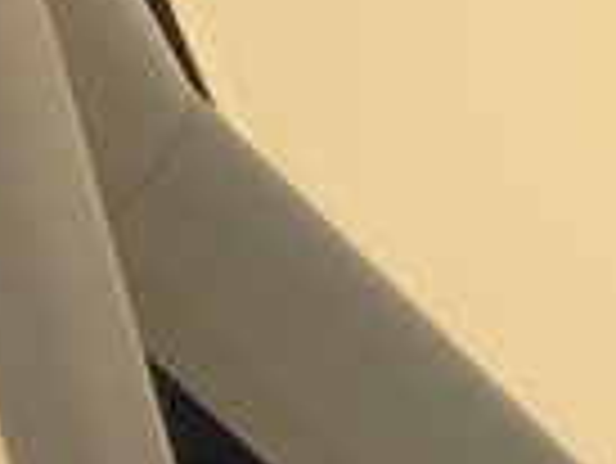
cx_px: 72
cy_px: -1219
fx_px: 4257
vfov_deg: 5.6
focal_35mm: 239
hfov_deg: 8.3
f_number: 2.2
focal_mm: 2.87
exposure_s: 1/935
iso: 20
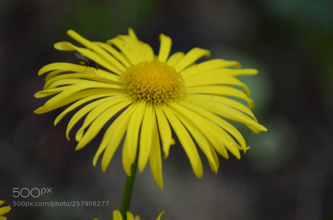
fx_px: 3876
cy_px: 110
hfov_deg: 4.9
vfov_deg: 3.3
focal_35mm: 420
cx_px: 166
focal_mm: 280
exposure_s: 1/125
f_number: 5.6
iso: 640
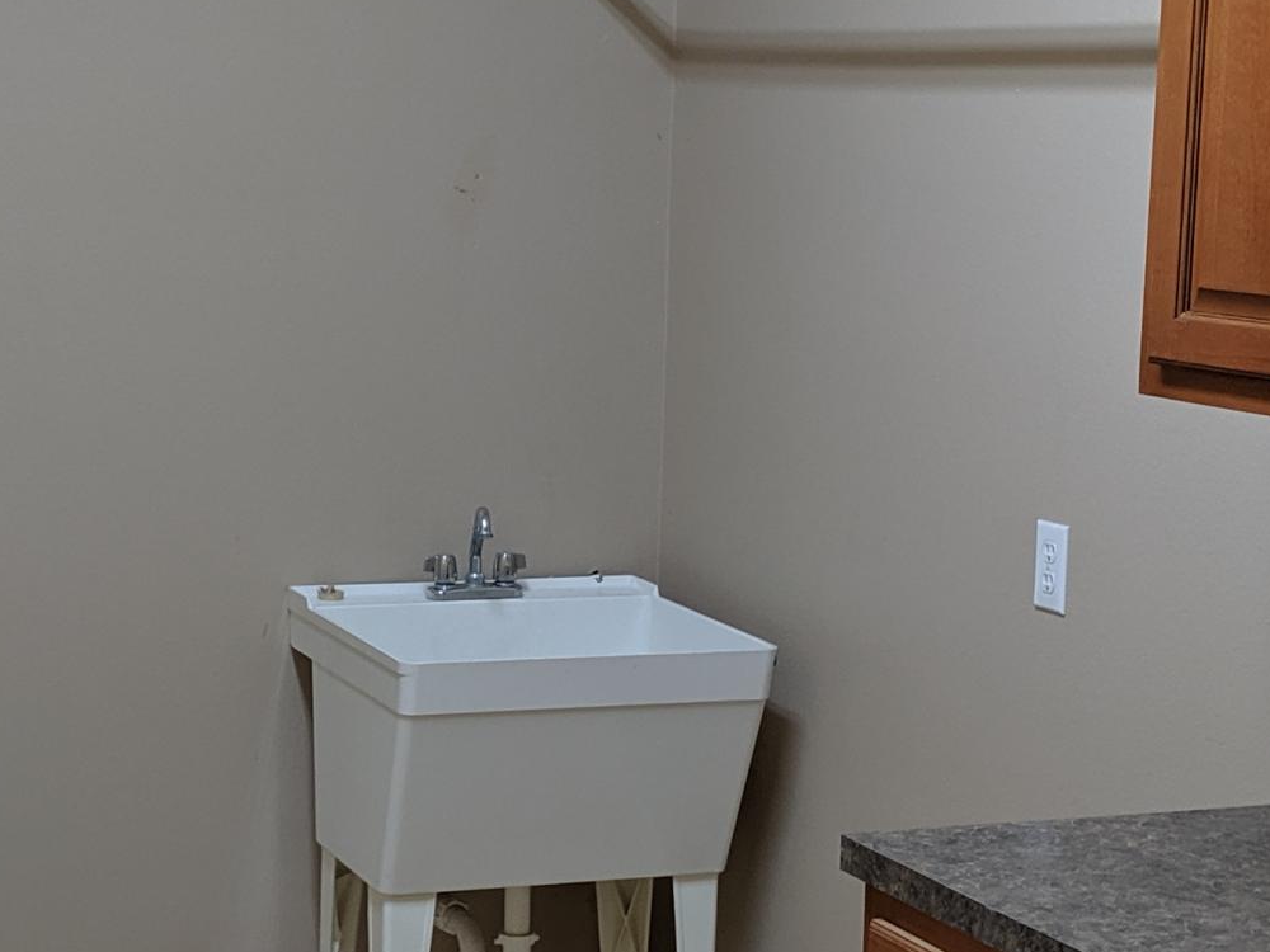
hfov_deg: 24.1
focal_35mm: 81
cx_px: 530
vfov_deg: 18.2
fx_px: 2972
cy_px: 419
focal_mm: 4.44
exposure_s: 1/24
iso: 86
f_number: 1.8
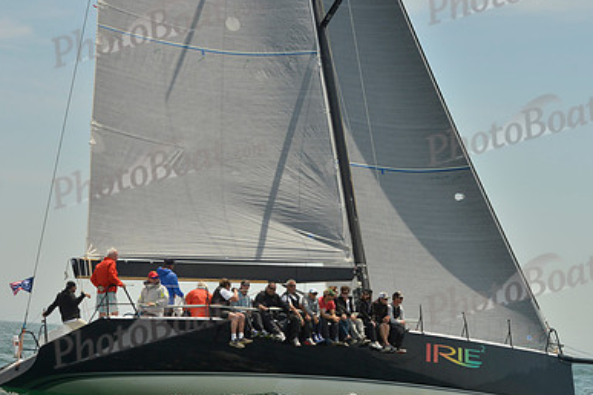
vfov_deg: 13.0
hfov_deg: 19.4
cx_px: 348
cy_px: 227
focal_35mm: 105
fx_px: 1729
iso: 280
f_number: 9
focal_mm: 70
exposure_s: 1/1250
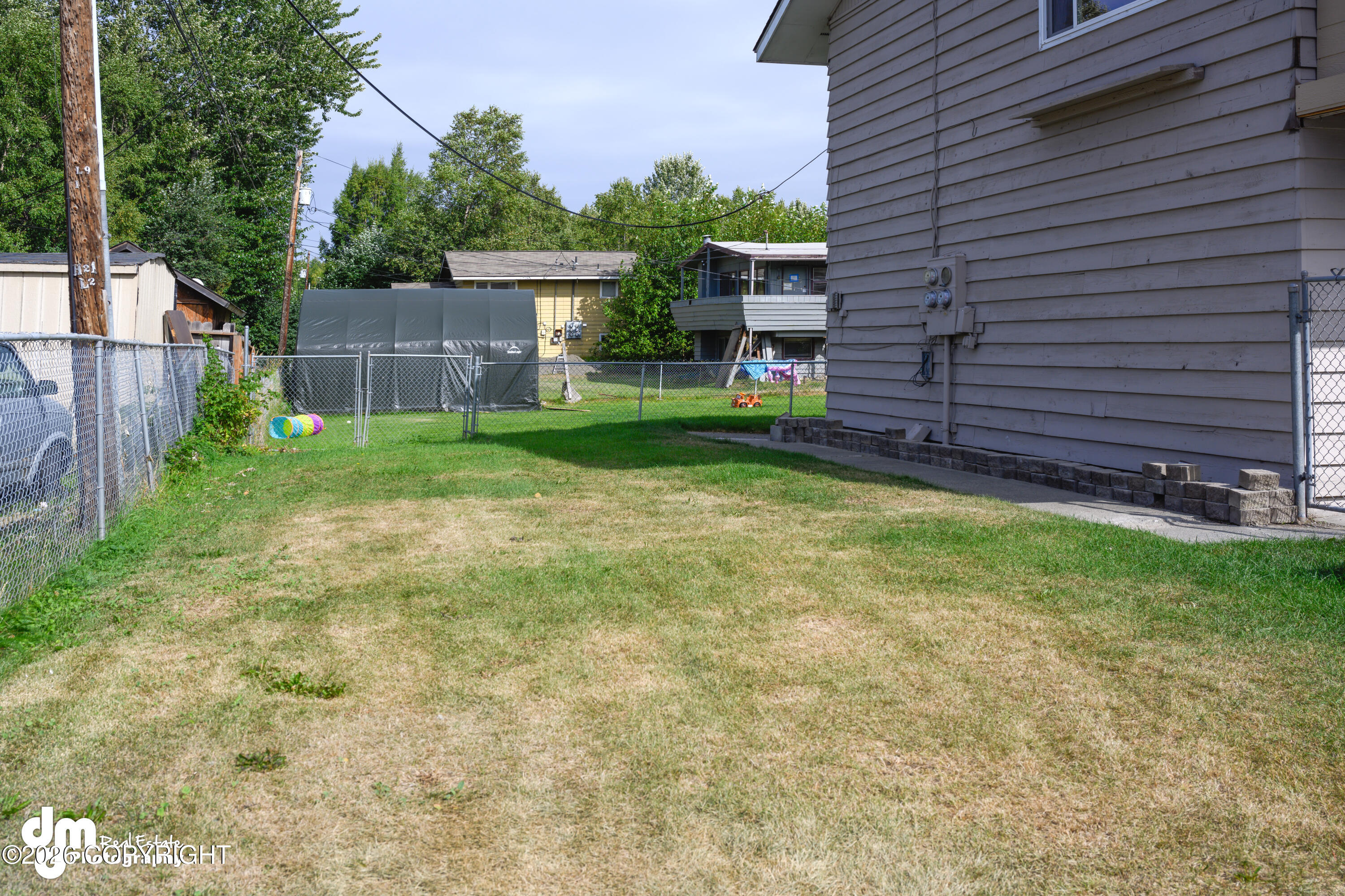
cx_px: 672
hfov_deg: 56.5
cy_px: 448
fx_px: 1251
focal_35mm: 34
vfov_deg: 39.4
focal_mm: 33.5
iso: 64
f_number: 7.1
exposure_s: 1/500
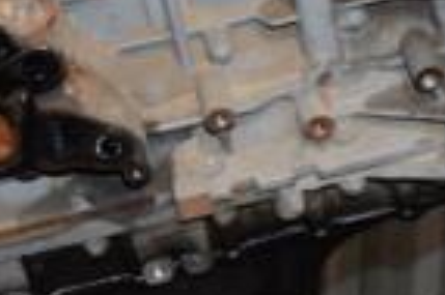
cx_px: 34
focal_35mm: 151
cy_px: -59
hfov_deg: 13.5
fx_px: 1864
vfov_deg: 9.0
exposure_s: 1/60
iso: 800
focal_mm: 24
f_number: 5
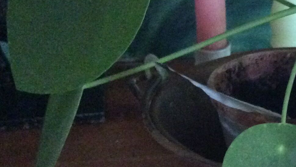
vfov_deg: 12.9
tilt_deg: -33.3
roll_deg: -1.2
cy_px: 167
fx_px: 730
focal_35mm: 93
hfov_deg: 21.6
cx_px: 332
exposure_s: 1/17
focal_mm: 3.3
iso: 640
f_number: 2.4
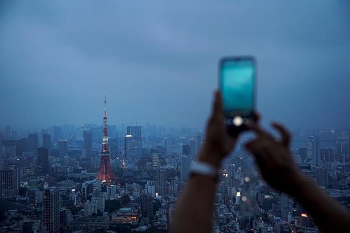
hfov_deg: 47.4
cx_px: 175
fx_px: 398
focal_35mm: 41
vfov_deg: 32.6
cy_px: 116
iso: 1250
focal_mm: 41
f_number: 2.8
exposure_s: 1/320
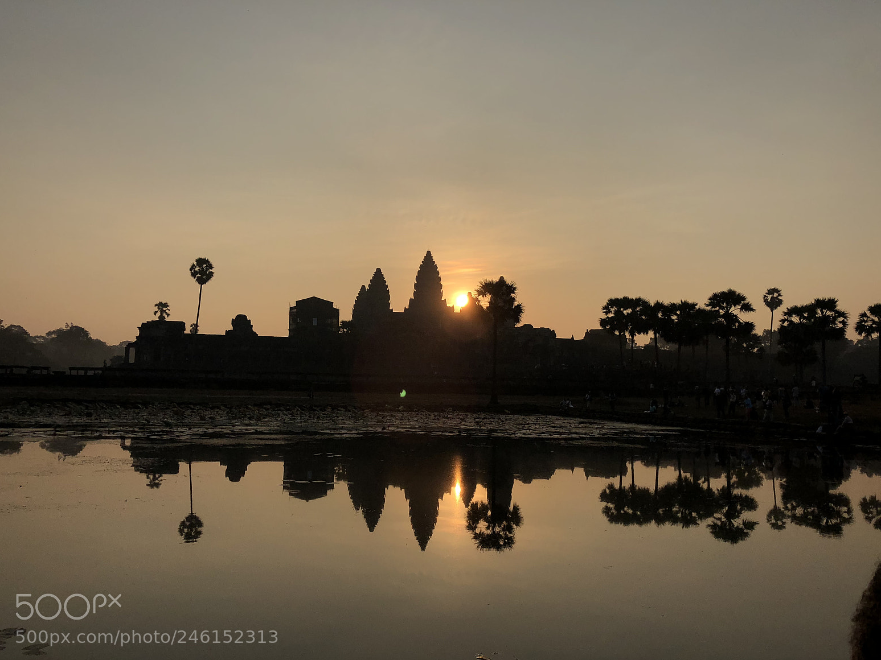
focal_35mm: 30
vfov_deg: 46.8
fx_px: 763
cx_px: 436
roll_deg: -1.5
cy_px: 340
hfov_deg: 60.0
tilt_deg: +2.8
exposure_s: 1/6897
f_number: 1.8
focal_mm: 3.99
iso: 25
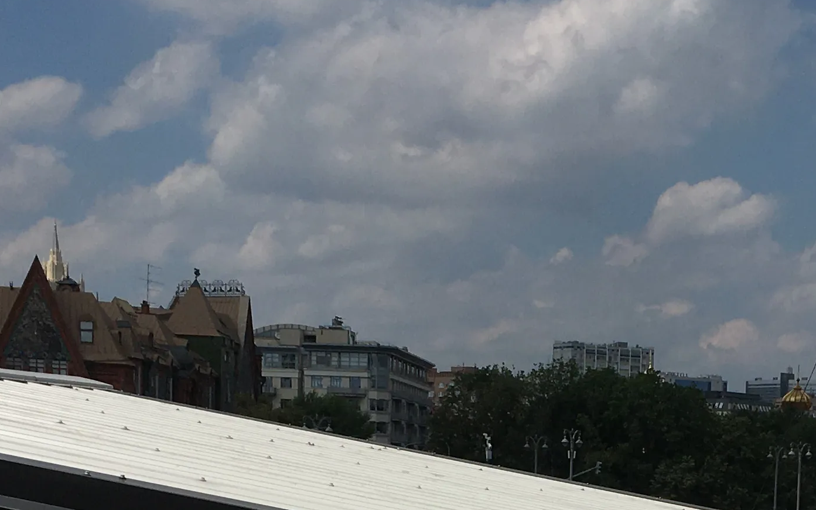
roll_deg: -3.5
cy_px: 728
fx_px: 1979
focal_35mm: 89
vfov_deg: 13.9
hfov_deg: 22.7
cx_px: 747
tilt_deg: -4.1
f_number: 2.2
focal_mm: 4.15
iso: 25
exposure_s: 1/4525
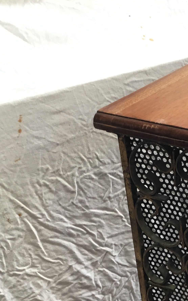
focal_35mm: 70
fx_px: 574
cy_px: 297
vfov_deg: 27.7
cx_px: 216
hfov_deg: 17.8
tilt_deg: -38.5
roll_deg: +1.8
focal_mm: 4.15
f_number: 2.2
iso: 64
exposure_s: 1/33
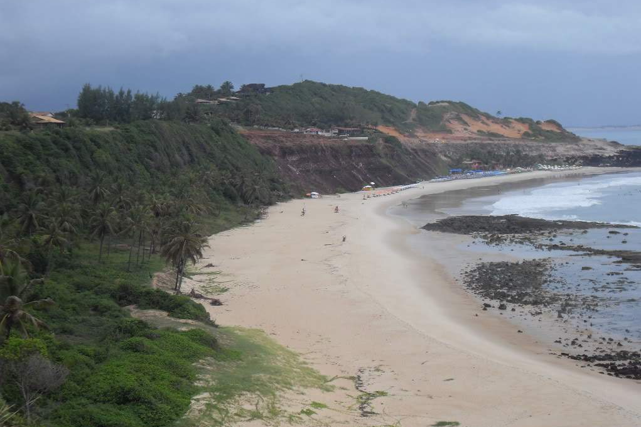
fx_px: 1282
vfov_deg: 18.9
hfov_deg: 28.1
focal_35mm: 72
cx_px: 321
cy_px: 224
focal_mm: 11.8
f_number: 9.9
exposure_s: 1/125
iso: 80
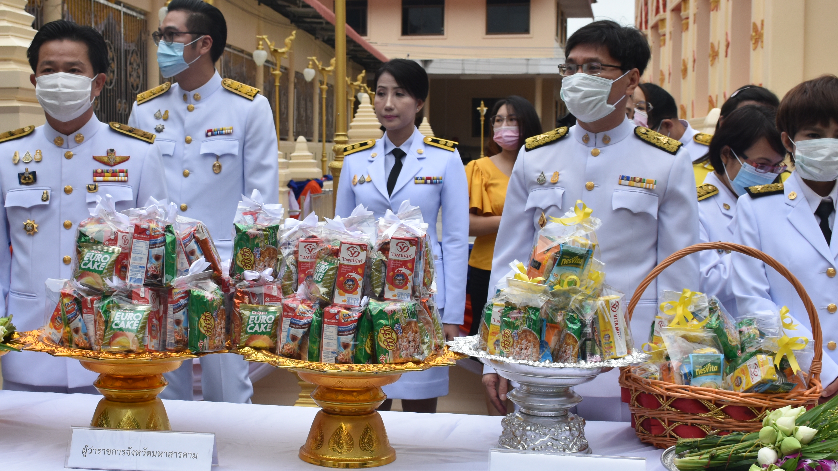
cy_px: 210
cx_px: 391
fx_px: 1200
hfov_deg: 38.5
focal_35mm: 54
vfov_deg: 22.2
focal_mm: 24
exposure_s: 1/250
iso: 400
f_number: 8
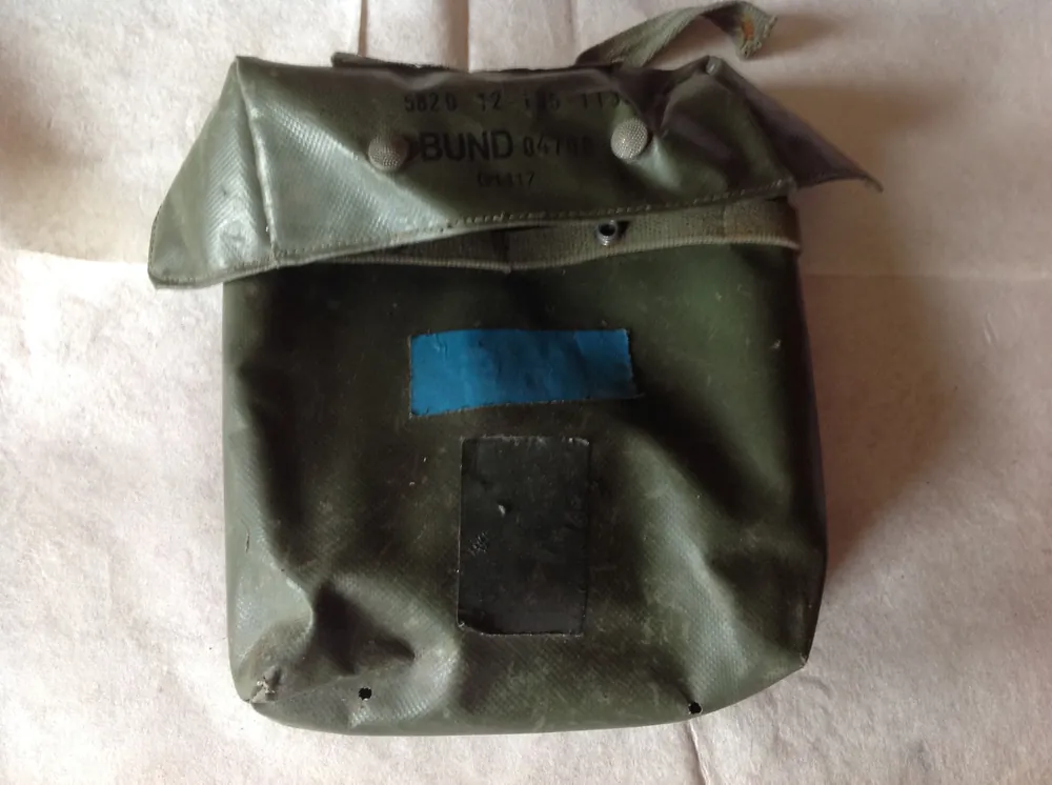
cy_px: 392
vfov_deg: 40.6
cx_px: 526
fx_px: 1062
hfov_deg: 52.7
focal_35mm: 35
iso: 125
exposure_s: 1/15
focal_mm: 4.28
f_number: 2.4
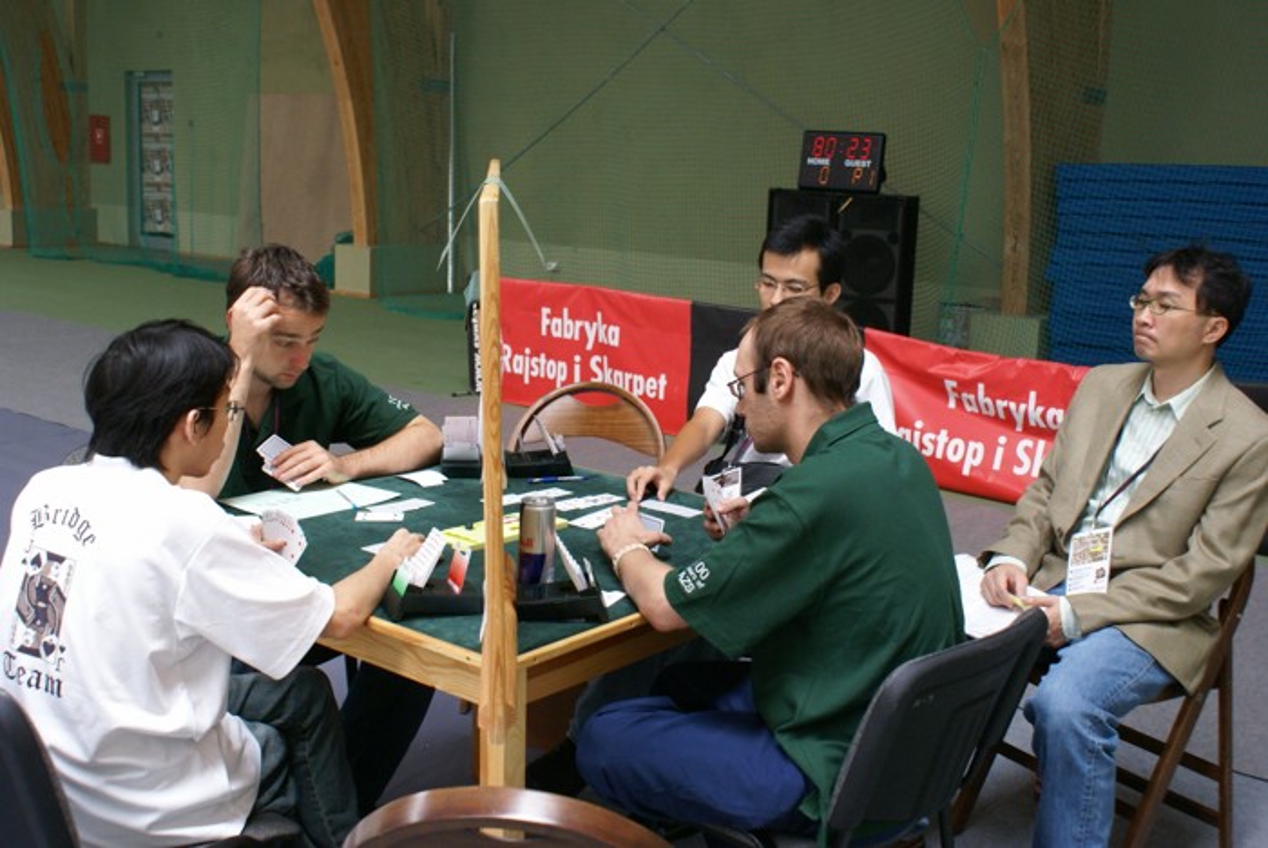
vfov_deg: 34.3
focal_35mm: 39
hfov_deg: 49.5
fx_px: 1375
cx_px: 634
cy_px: 424
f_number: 5.6
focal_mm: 26
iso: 400
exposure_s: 1/30
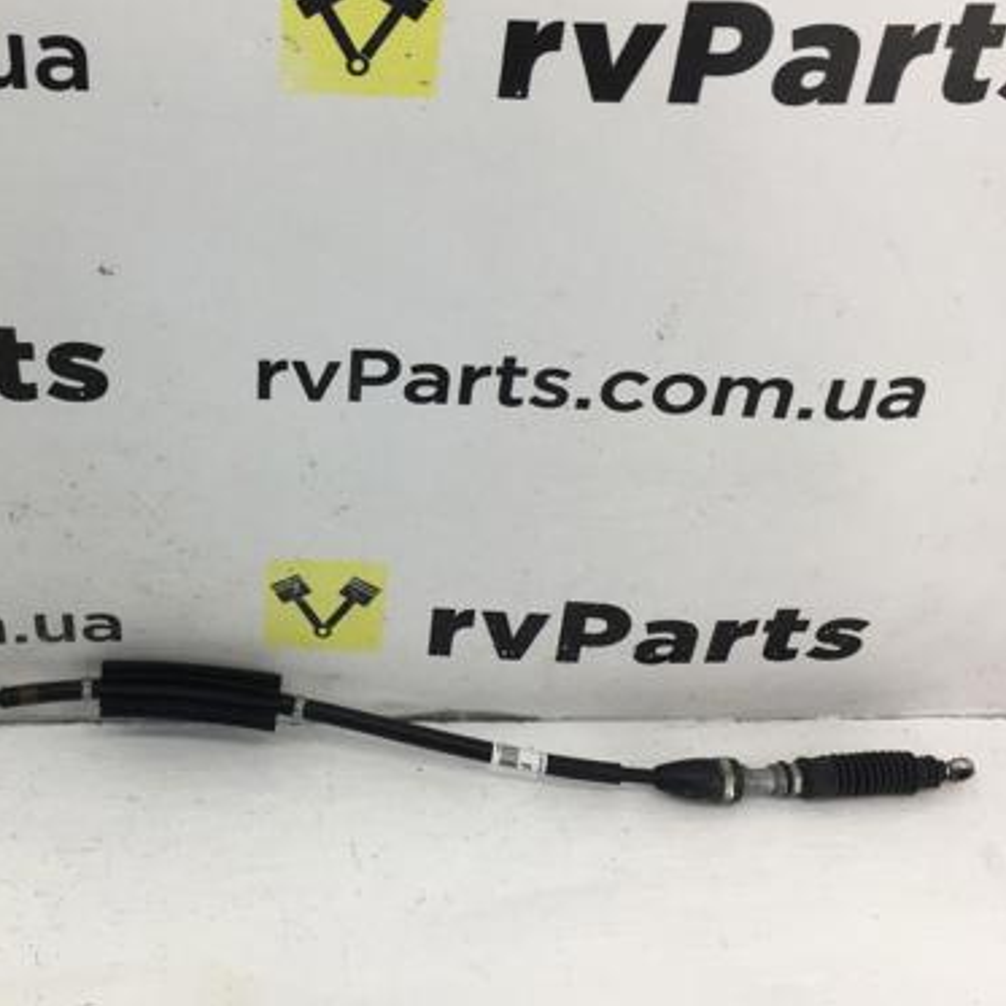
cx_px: 275
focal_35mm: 44
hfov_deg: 37.6
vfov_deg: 38.3
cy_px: 448
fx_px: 1447
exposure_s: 1/100
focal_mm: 4.15
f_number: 2.2
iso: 40
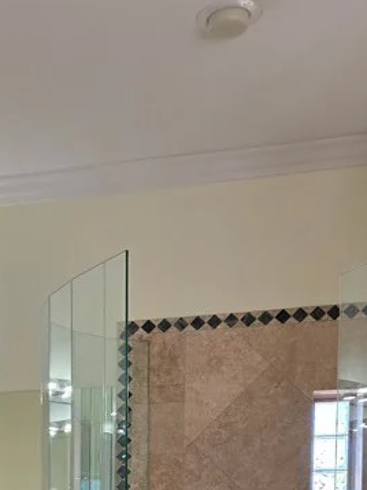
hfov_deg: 20.9
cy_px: 592
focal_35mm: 66
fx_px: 932
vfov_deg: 26.1
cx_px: -58
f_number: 1.7
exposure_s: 1/120
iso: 64
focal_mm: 6.3
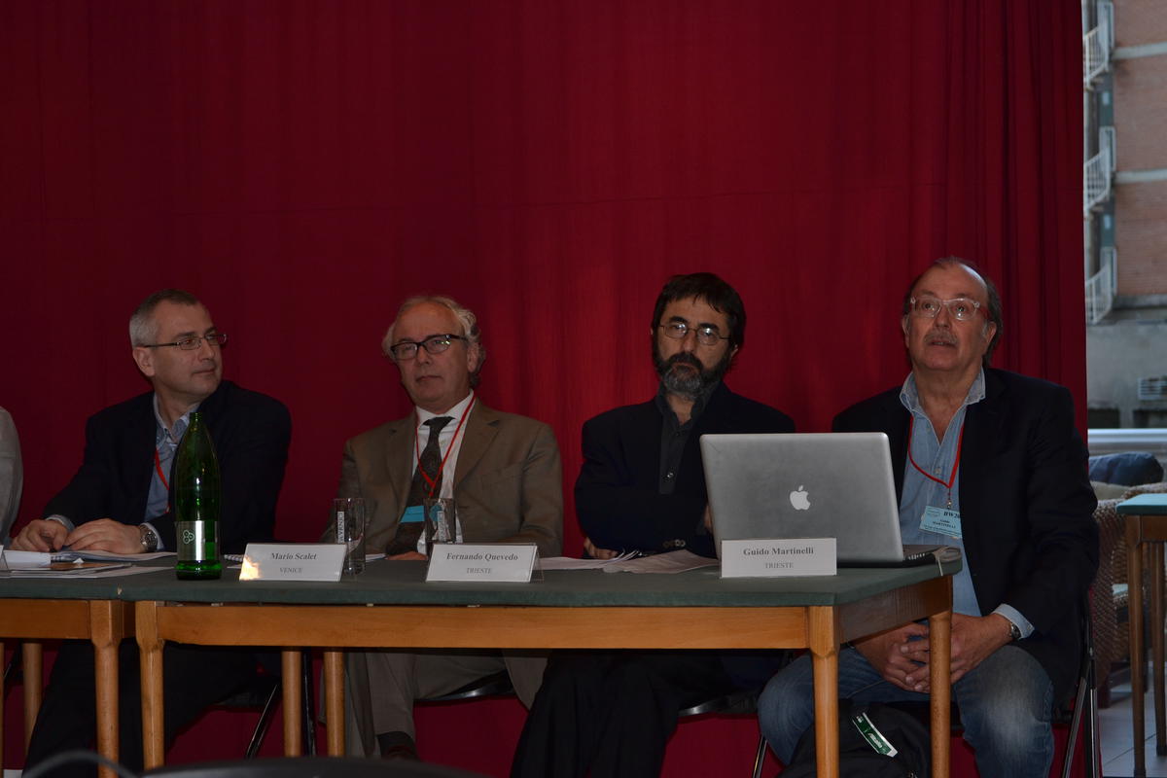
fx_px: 3015
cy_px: 389
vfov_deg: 14.7
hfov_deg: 21.9
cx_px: 584
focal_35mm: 93
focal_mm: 62
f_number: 5.6
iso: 200
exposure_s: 1/60
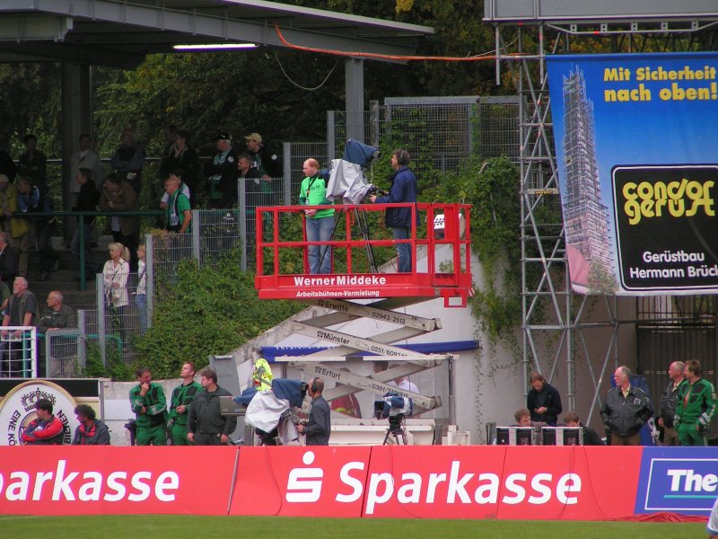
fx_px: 7882
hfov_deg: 5.2
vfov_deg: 3.9
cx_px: 359
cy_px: 270
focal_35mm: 380
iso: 100
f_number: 3.5
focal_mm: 58
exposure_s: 1/500
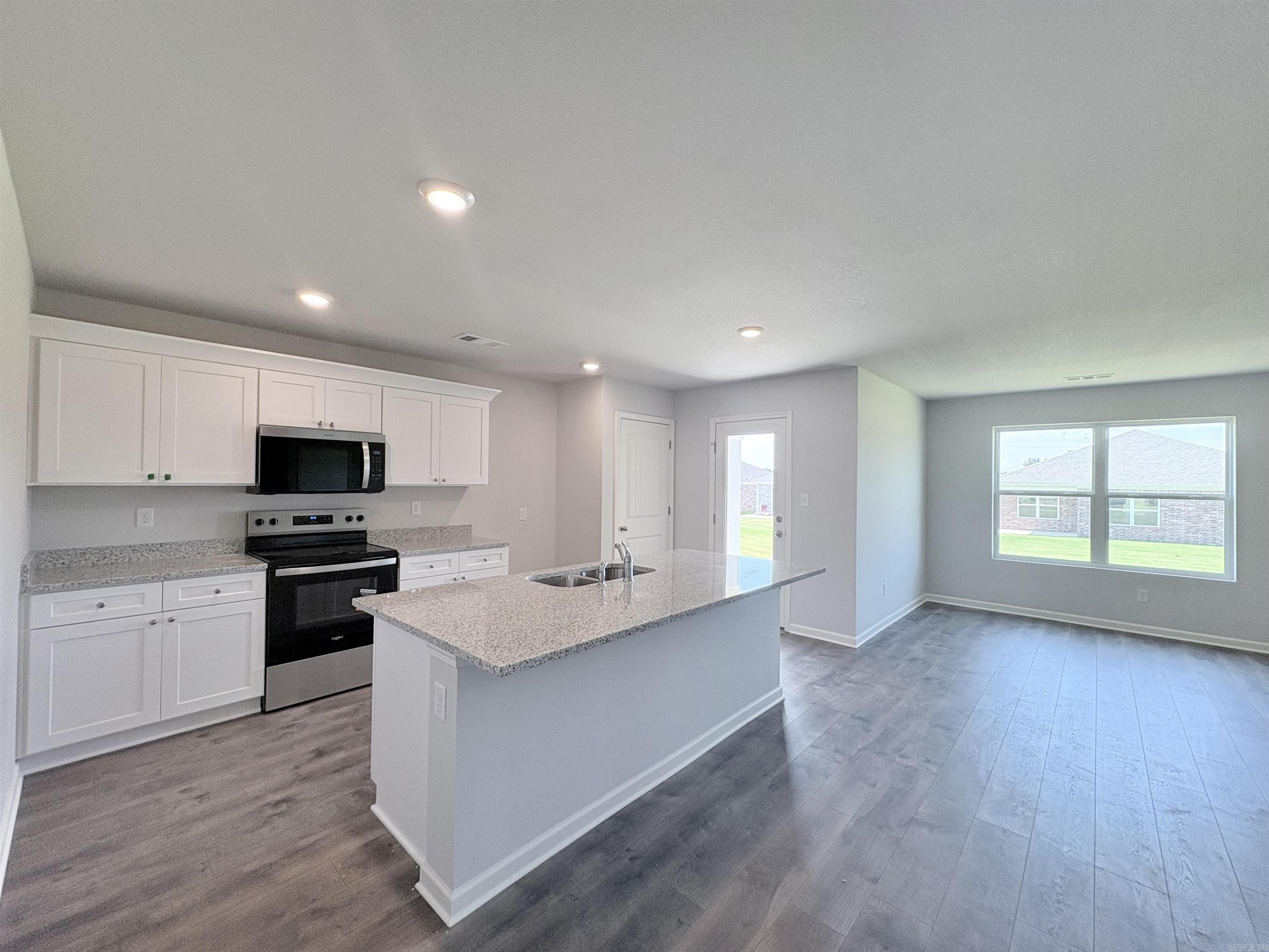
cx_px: 634
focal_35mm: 14
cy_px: 476
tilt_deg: +1.1
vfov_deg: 85.7
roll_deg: -0.5
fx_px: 513
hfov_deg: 102.1
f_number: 2.2
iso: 125
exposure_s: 1/120
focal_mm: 2.22
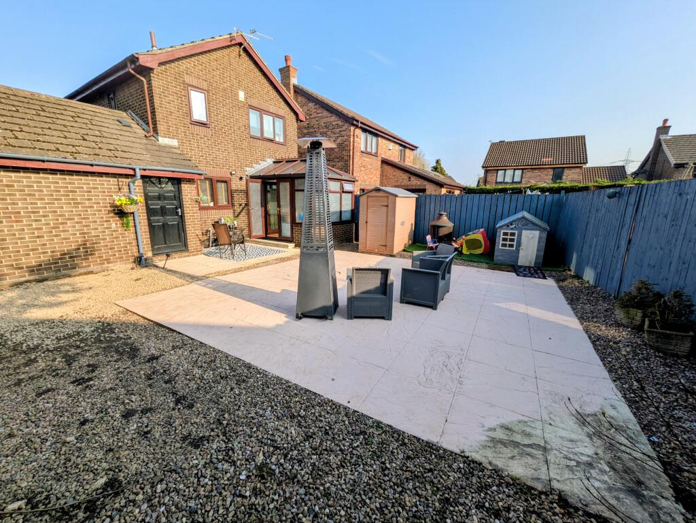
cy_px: 262
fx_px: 282
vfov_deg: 85.7
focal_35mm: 14
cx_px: 348
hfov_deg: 102.0
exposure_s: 1/875
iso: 45
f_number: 2.2
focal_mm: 1.83
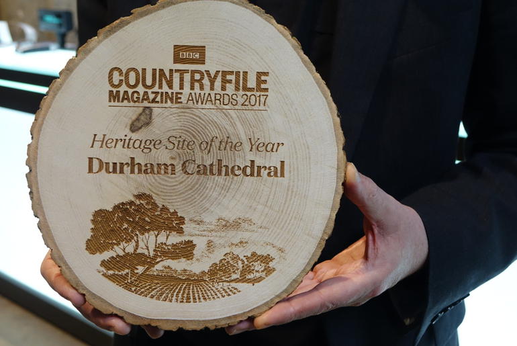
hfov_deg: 46.4
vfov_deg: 32.0
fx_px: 604
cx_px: 258
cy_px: 173
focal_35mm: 42
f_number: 2.8
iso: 800
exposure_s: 1/40
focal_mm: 15.45
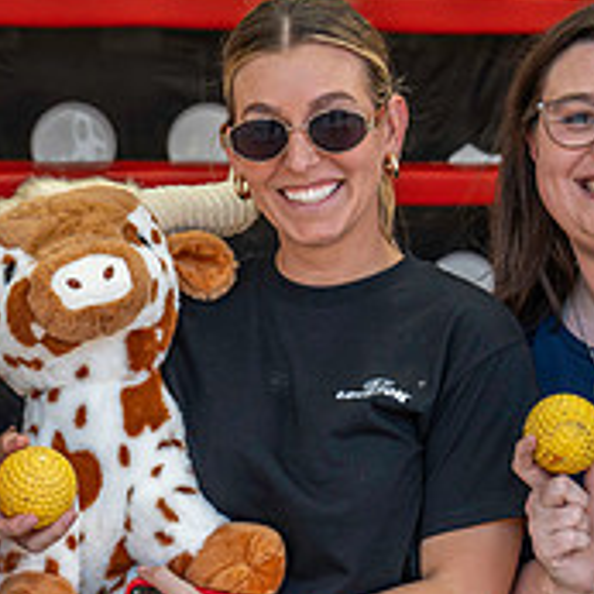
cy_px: 403
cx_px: 268
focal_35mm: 117
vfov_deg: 14.9
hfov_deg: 14.9
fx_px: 2271
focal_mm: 41
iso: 500
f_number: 4.5
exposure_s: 1/200
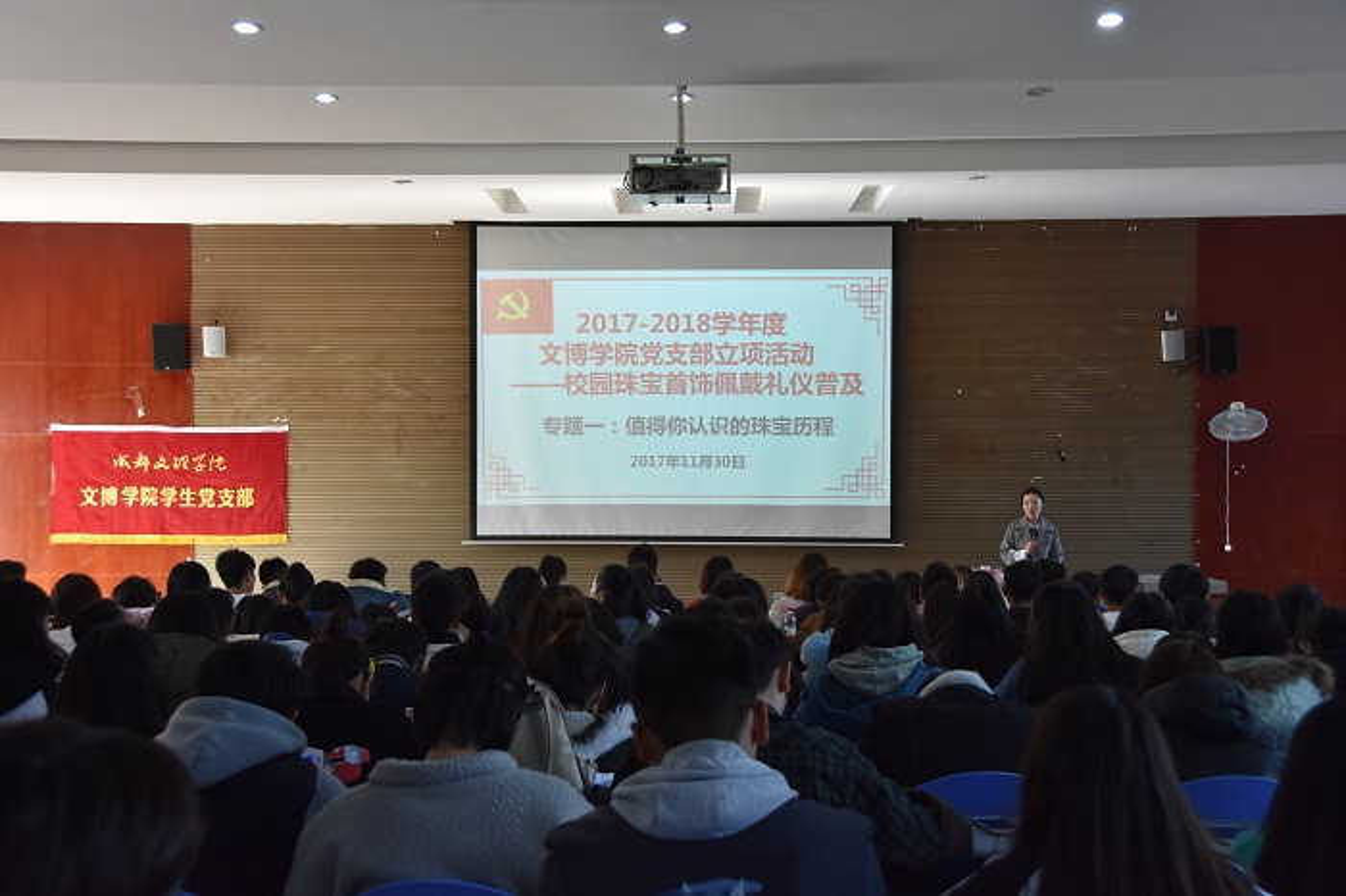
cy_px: 448
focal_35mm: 48
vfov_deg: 28.0
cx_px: 673
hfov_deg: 41.1
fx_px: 1794
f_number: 5.6
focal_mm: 32
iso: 1000
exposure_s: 1/125
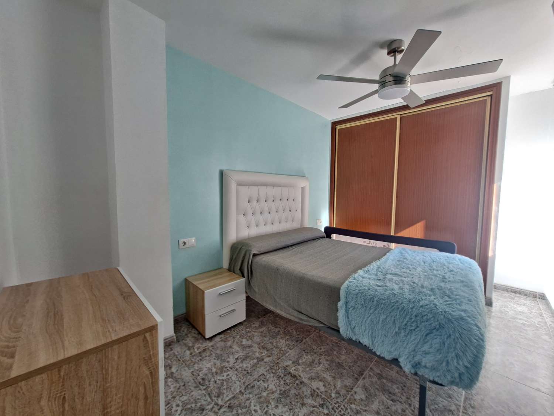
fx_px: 208
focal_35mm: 13
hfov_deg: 106.2
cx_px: 277
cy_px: 208
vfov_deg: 89.9
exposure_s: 1/40
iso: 100
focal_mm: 1.74
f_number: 2.2
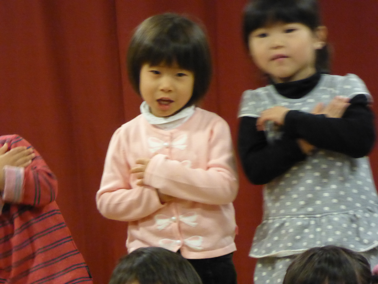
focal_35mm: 191
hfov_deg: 10.4
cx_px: 189
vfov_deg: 7.8
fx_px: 2086
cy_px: 142
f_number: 5.6
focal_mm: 30.9
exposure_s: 1/30
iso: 1600
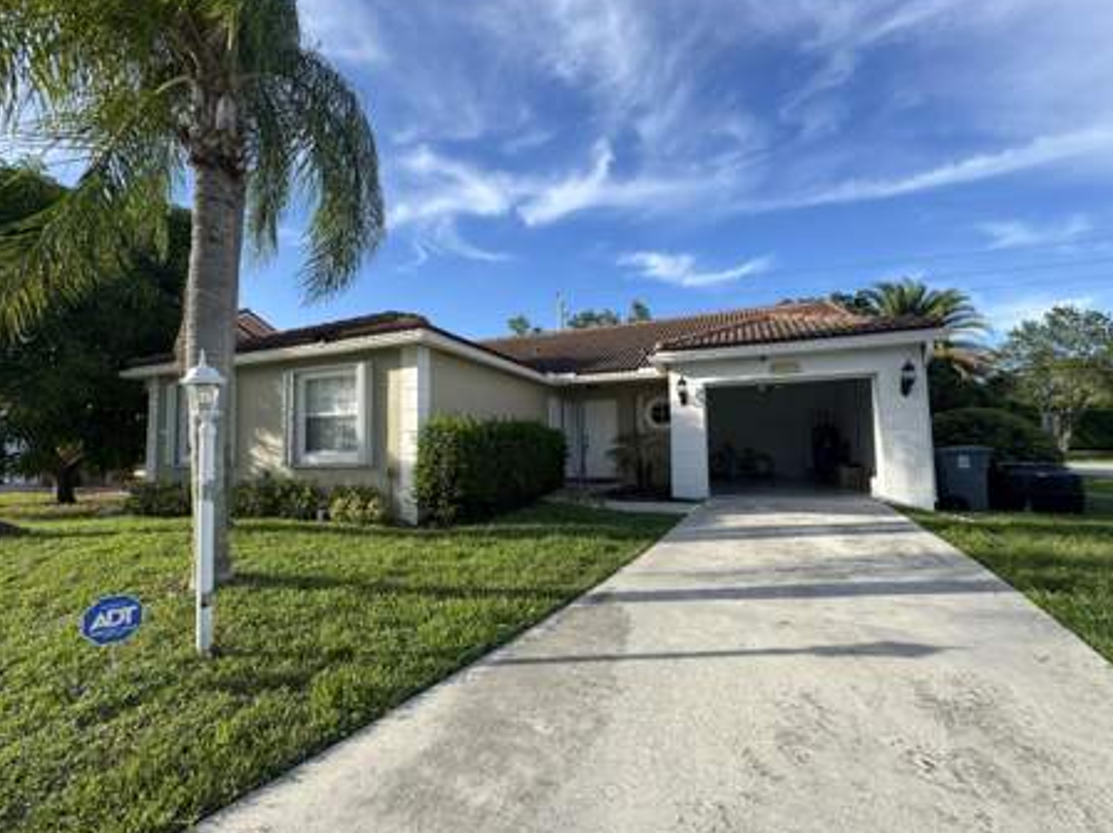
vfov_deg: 81.6
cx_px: 537
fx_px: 482
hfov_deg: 98.2
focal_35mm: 15
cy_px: 416
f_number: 2.2
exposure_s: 1/889
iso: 40
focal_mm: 2.22
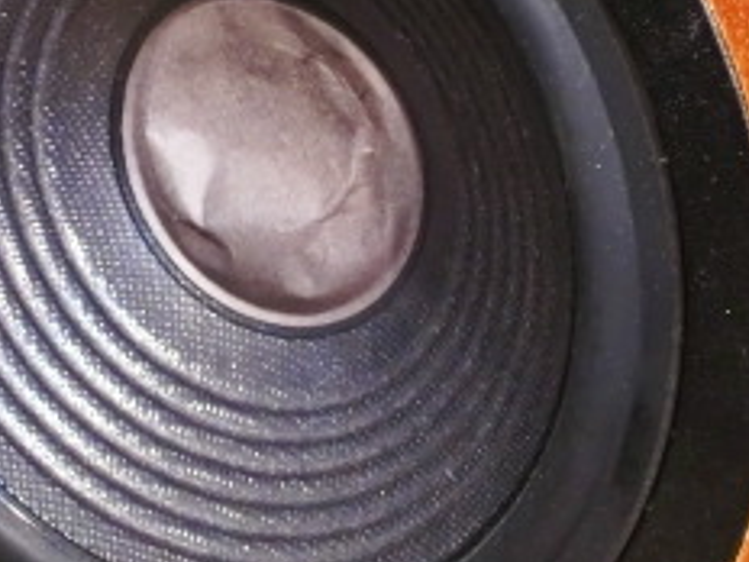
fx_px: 4717
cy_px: 168
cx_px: 245
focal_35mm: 218
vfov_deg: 6.8
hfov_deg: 9.1
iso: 400
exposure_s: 1/15
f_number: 4.6
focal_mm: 13.9
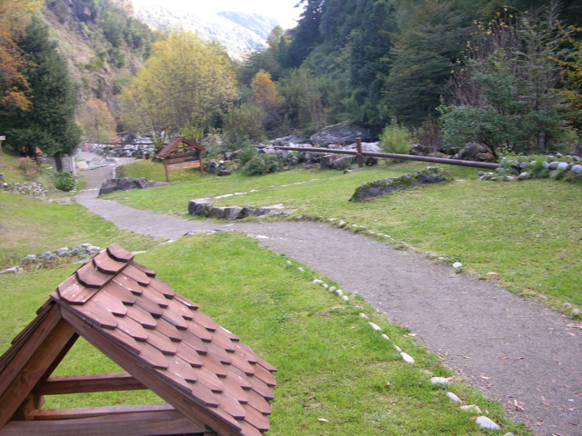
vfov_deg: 40.7
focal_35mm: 35
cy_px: 218
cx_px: 291
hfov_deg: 52.6
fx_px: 588
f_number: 3.2
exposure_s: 1/44.2
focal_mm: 8.9
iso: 50
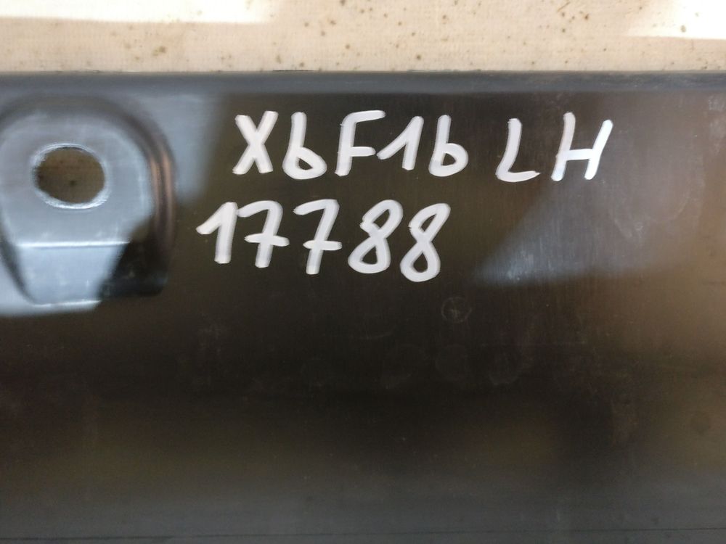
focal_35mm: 28
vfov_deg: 49.7
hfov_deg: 63.4
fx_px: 587
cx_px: 363
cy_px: 272
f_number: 2
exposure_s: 1/17
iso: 2000
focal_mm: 4.26
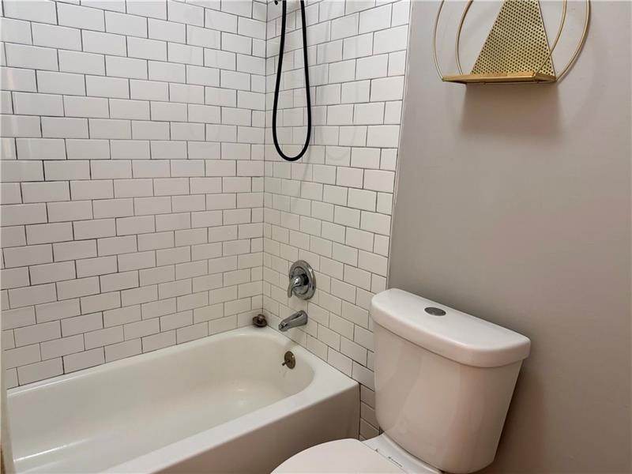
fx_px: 438
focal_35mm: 24
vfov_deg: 56.8
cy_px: 237
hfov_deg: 71.6
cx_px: 316
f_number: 1.78
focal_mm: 6.76
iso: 200
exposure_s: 1/60
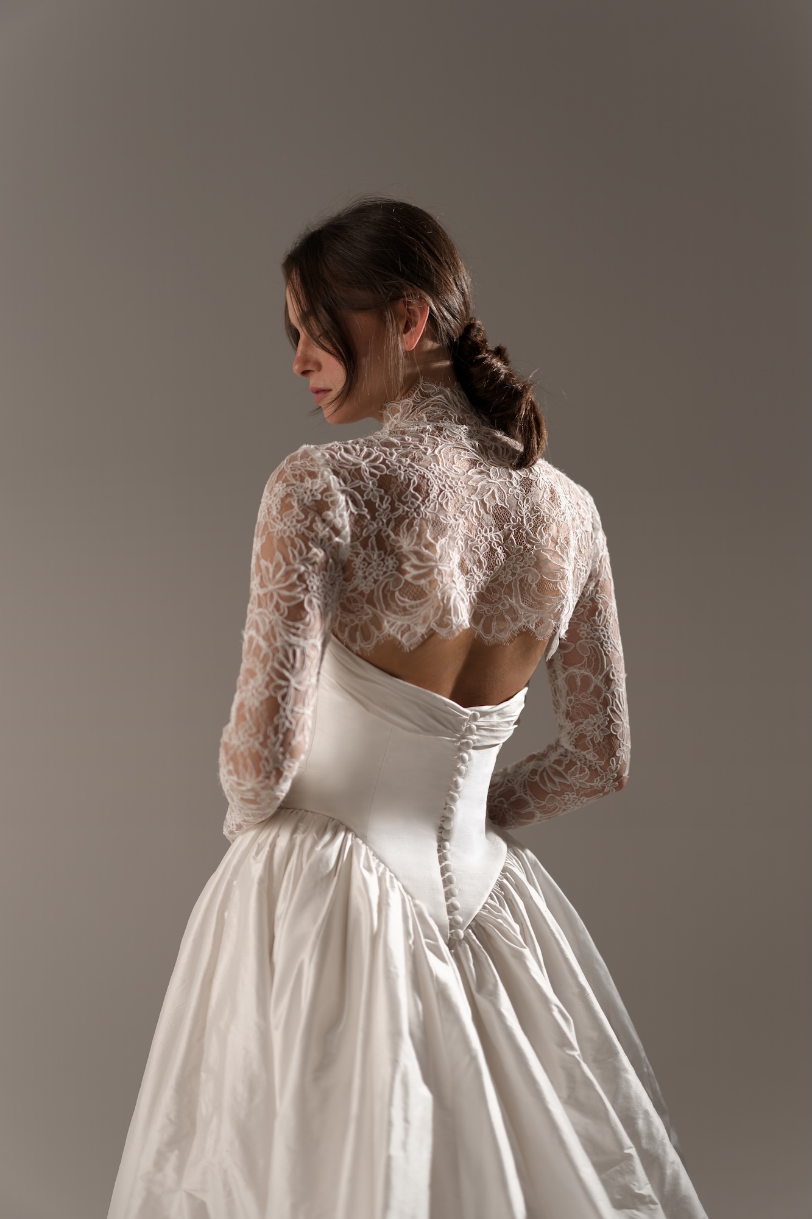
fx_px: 1692
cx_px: 406
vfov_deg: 39.6
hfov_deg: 27.0
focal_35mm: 50
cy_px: 610
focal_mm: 50
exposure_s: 1/400
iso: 50
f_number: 1.2
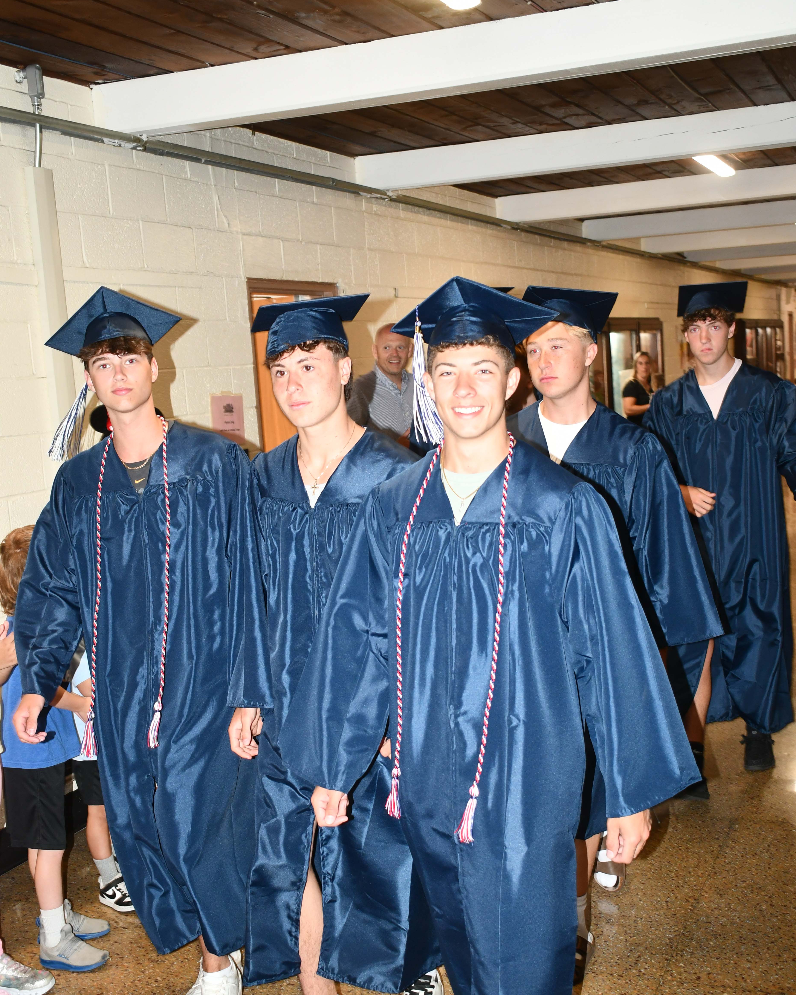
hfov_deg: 34.1
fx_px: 1296
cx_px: 398
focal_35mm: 44
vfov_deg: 41.9
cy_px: 559
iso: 800
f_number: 5
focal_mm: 26
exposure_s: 1/60
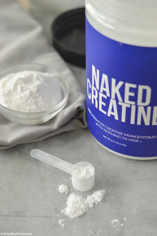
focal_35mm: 75
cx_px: 78
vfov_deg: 27.0
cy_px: 118
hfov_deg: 18.2
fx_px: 491
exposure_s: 1/500
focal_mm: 50
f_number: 2.8
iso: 500
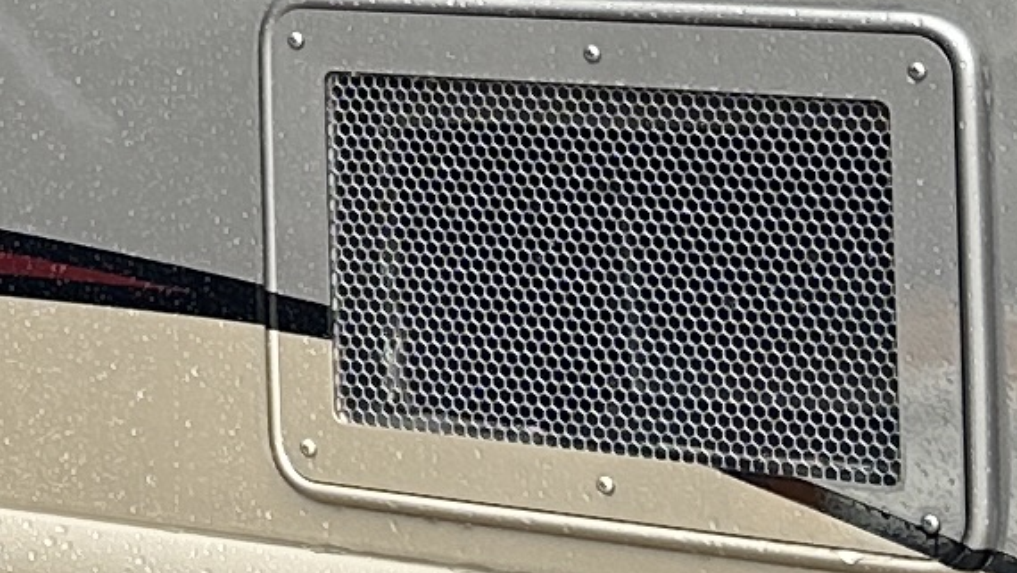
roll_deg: -0.4
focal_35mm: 185
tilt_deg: +2.5
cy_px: -484
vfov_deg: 6.4
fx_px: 4990
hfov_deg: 10.8
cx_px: -928
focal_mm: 6.86
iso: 80
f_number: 1.78
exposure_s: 1/263
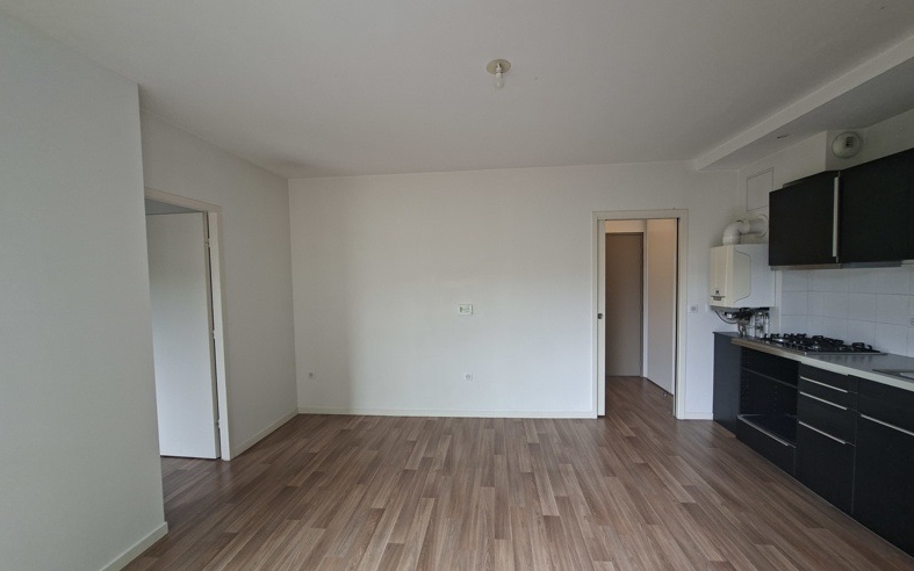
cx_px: 460
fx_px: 349
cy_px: 303
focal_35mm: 14
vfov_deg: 78.6
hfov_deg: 105.3
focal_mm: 1.74
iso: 64
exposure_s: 1/40
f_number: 2.2
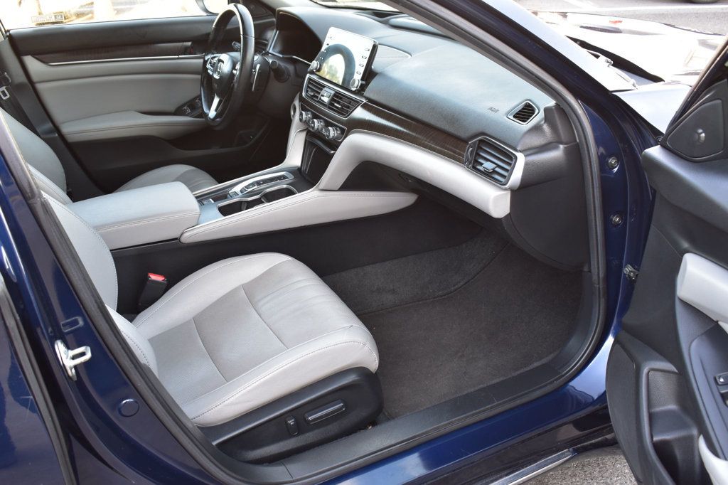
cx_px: 364
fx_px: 697
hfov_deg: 55.1
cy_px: 242
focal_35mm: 34
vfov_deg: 38.3
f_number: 7.1
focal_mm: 23
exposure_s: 1/40
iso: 400
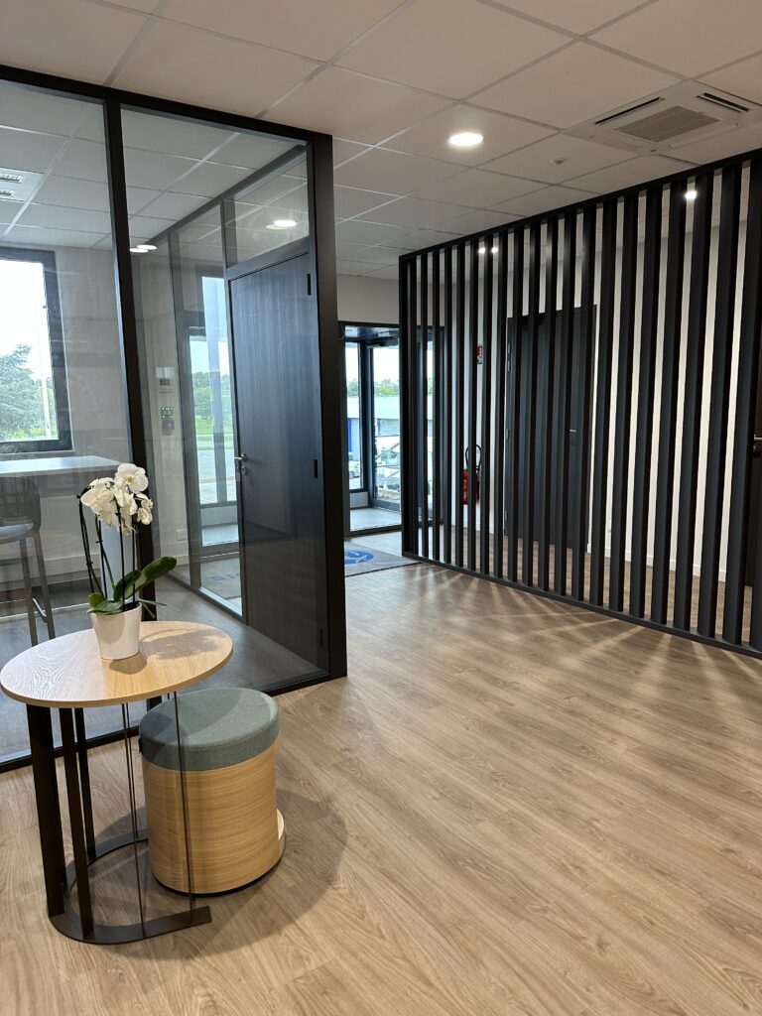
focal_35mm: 24
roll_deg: +0.8
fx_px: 704
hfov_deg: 56.8
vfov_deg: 71.6
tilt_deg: -9.8
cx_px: 381
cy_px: 508
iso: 160
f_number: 1.78
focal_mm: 6.86
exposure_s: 1/50
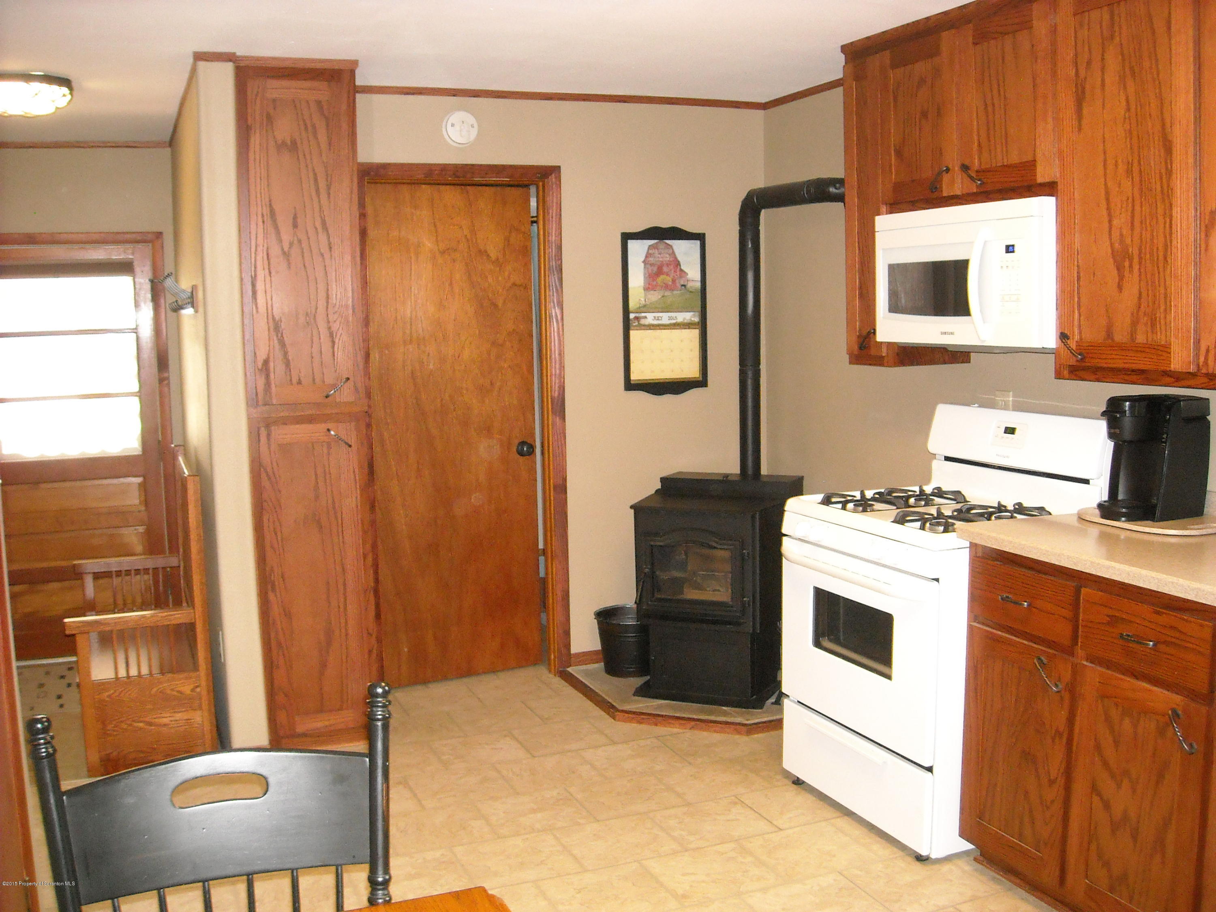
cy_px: 456
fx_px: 1229
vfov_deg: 40.7
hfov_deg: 52.6
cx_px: 608
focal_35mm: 35
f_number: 2.8
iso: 455
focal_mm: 5.7
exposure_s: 1/60
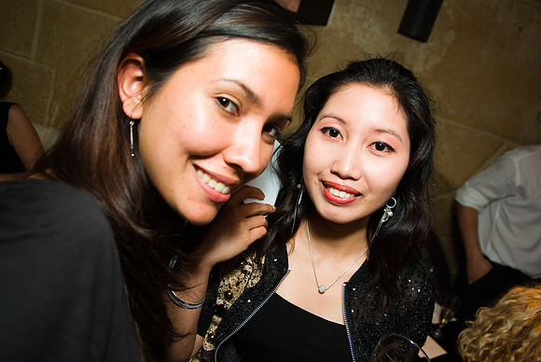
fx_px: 451
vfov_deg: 43.7
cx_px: 270
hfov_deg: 61.9
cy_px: 181
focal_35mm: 30
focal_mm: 20
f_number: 4
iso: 140
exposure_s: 1/30
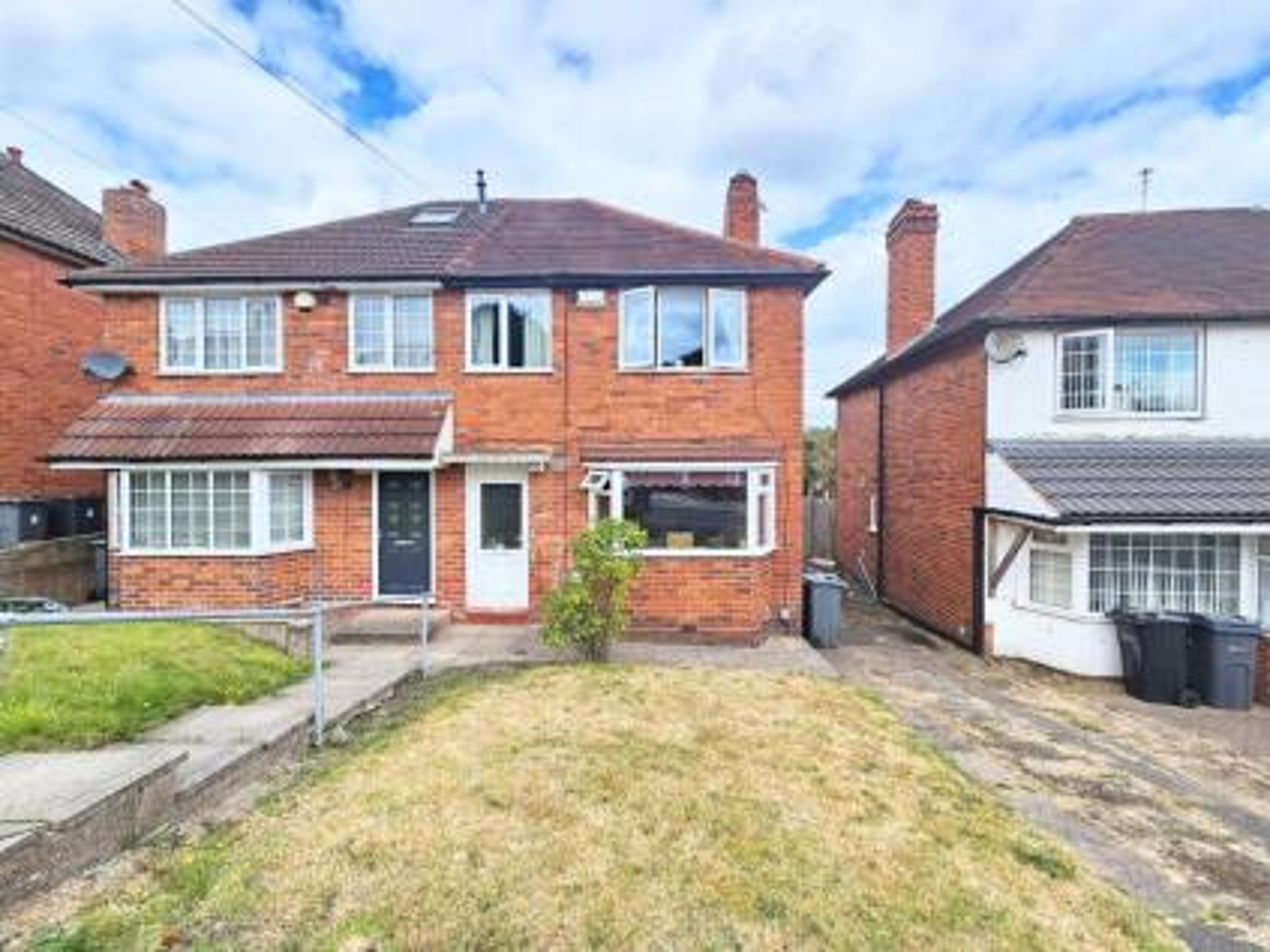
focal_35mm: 13
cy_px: 476
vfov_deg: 89.9
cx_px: 635
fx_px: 477
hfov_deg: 106.2
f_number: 2.2
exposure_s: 1/673
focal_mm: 2.2
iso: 50
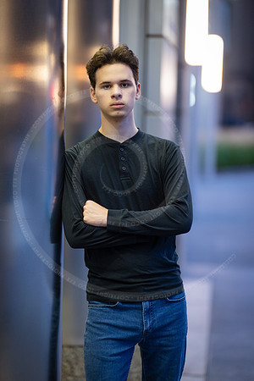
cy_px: 190
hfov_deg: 16.1
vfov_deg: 23.9
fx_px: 900
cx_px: 127
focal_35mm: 85
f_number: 1.2
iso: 1000
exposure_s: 1/200
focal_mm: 85
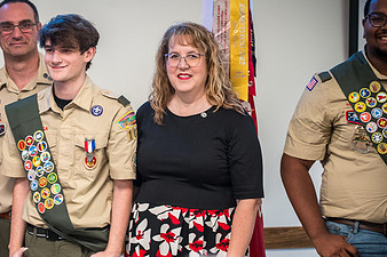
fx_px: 2213
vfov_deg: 6.7
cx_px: 104
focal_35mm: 206
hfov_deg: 10.0
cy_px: 166
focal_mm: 120
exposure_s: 1/125
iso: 3200
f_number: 4
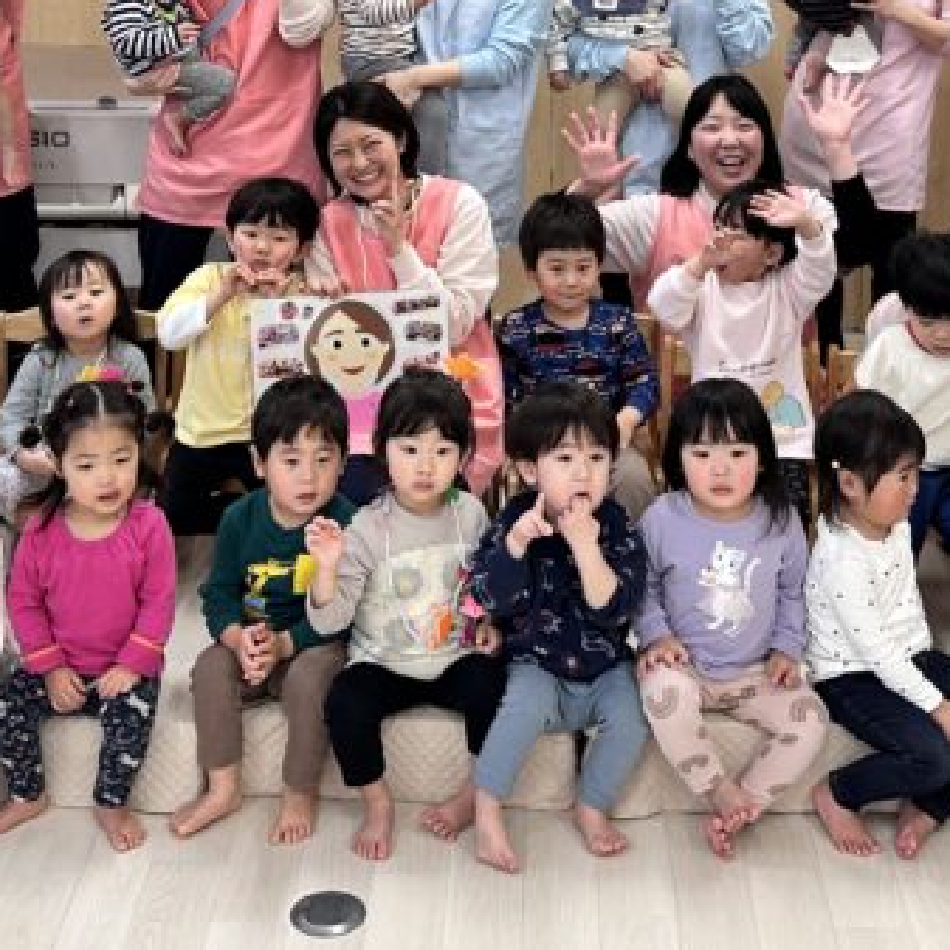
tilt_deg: -6.6
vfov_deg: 25.6
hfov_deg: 27.3
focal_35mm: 63
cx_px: 547
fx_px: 1956
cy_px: -51
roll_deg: -0.1
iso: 100
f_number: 1.78
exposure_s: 1/120
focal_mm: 6.86
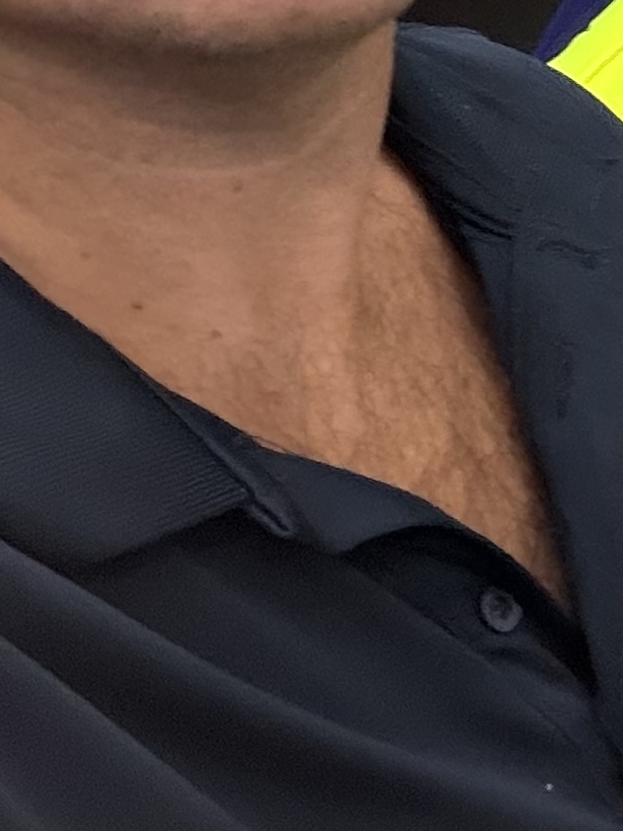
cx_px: 855
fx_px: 2641
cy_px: -351
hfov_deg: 12.9
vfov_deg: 16.5
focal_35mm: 110
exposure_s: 1/33
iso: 400
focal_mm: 2.71
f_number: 1.9
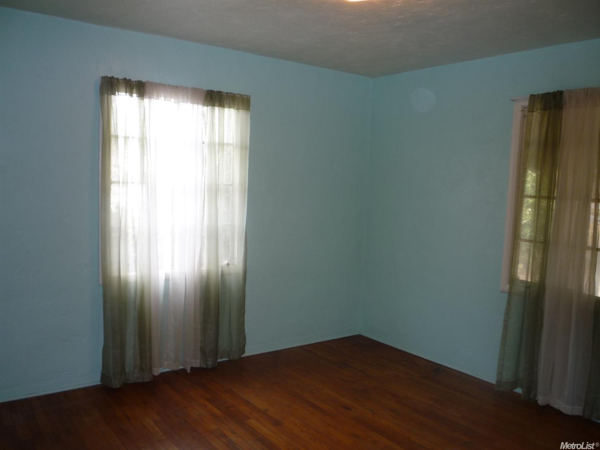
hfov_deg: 60.0
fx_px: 520
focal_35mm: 30
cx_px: 300
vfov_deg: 46.8
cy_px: 225
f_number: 3.3
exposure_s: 1/30
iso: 100
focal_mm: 5.2
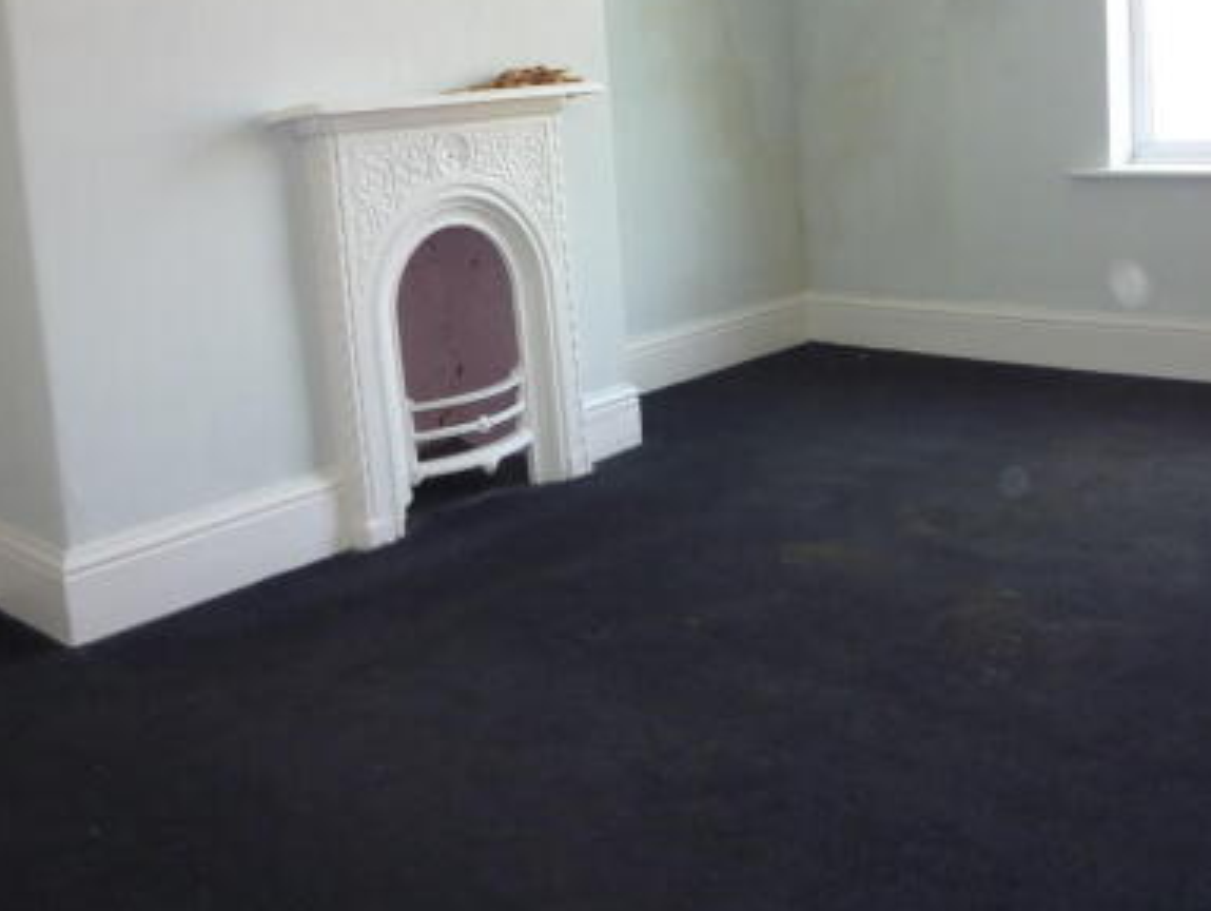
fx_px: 1331
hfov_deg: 48.9
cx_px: 602
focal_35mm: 38
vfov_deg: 37.2
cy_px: 267
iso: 125
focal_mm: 4.5
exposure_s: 1/30
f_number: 2.8
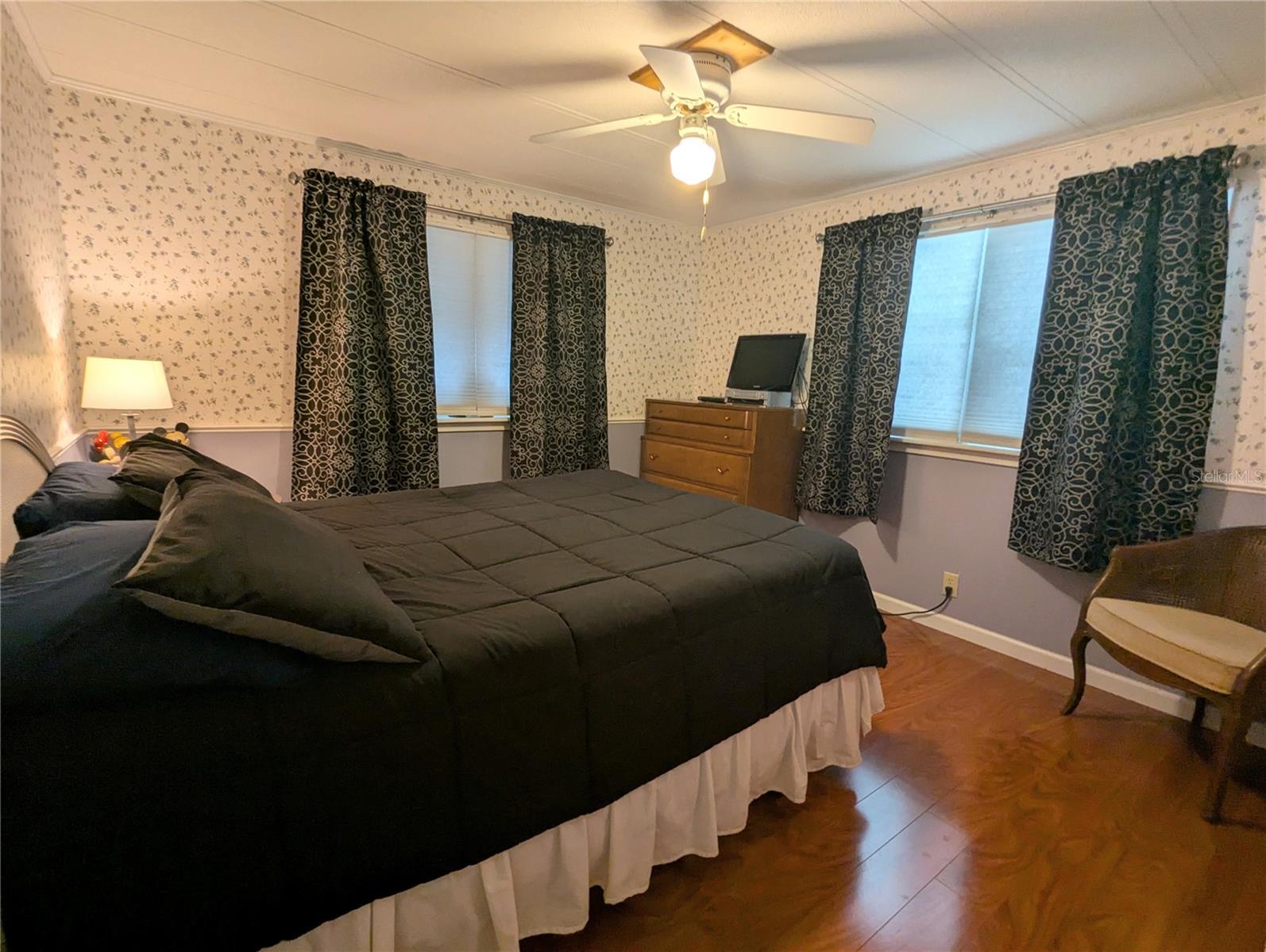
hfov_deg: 94.4
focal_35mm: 16
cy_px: 476
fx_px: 586
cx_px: 633
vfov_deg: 78.2
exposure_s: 1/30
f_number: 2.2
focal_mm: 2.35
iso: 82
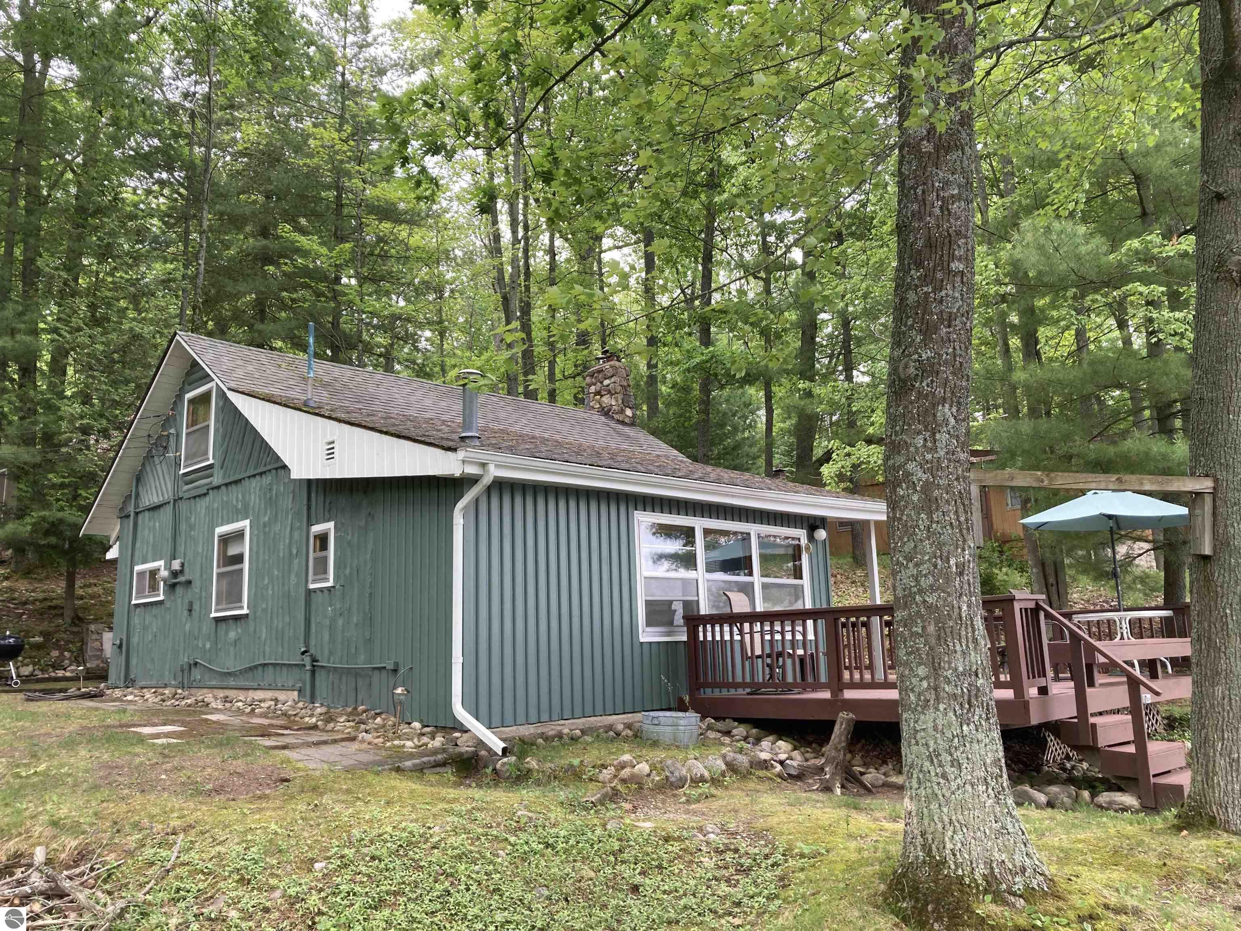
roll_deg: +1.5
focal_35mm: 28
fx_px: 1004
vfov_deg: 49.7
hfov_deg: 63.4
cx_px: 620
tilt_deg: +12.3
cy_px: 466
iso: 20
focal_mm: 3.99
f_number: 1.8
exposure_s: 1/123
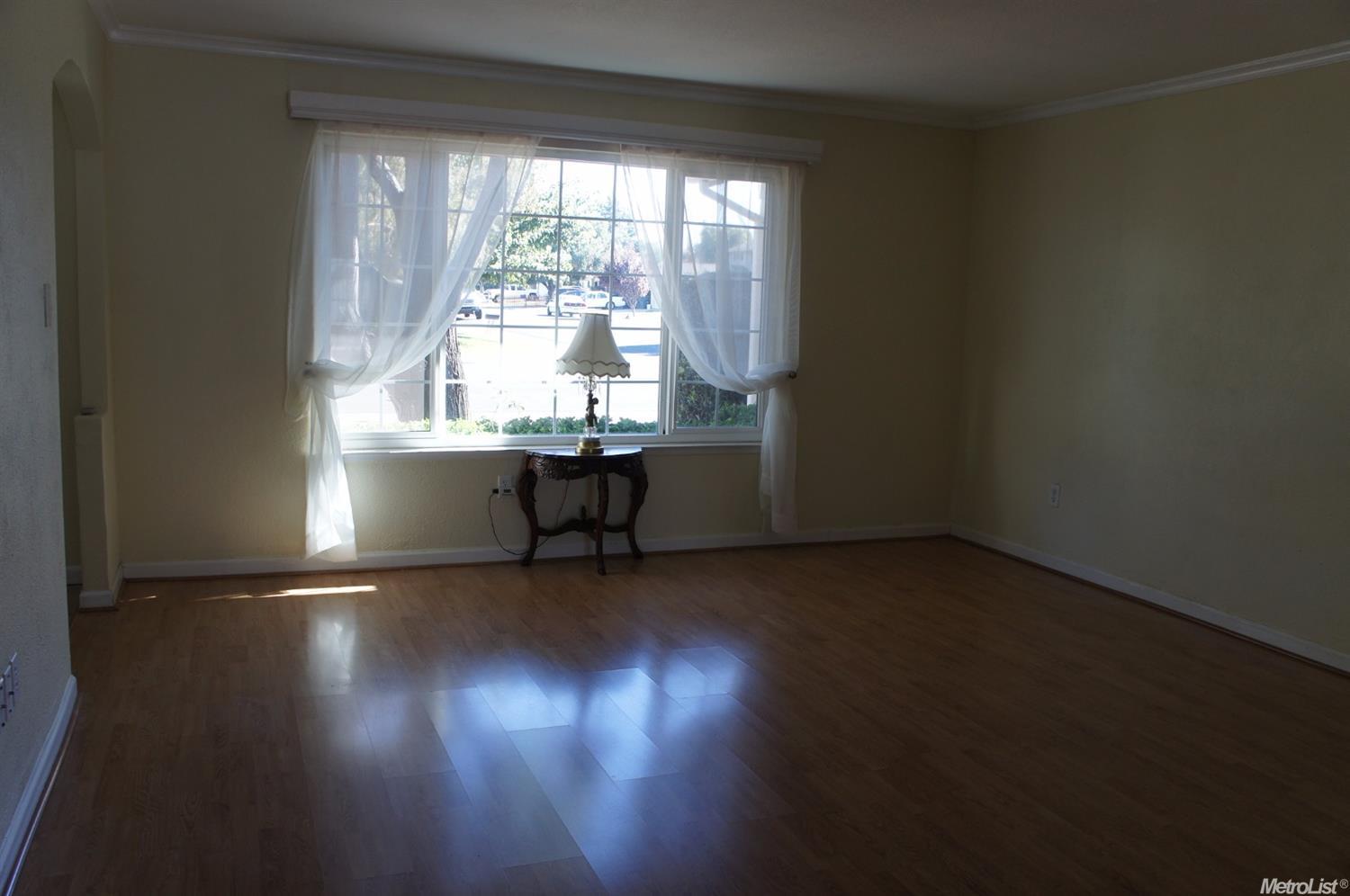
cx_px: 675
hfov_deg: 64.6
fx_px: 1067
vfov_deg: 45.6
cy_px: 448
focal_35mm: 28
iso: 200
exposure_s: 1/60
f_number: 5
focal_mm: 19
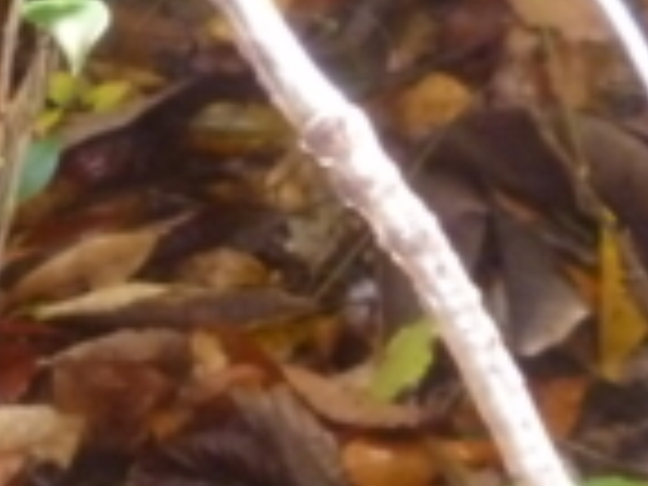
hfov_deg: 11.0
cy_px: 364
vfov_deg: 9.5
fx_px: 2920
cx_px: -824
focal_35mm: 156
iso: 400
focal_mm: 5
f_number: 3.1
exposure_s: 1/60
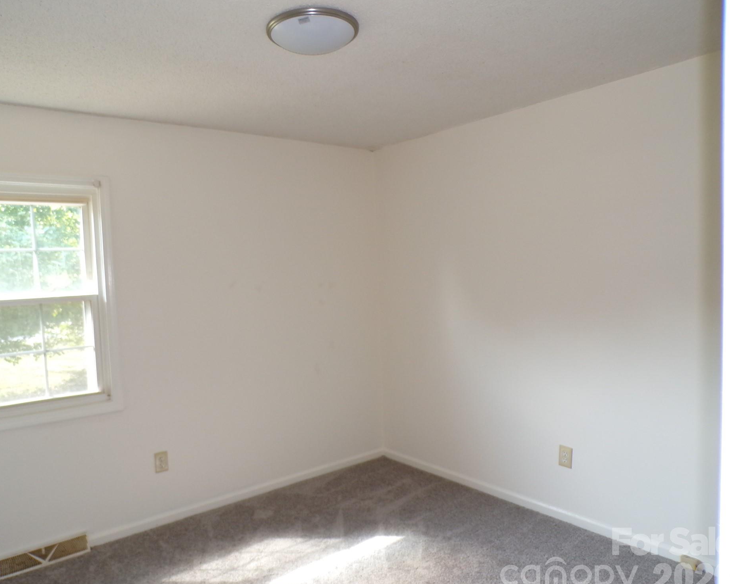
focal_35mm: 26
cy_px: 301
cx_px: 333
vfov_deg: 54.9
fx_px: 562
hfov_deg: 65.9
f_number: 3
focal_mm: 4.3
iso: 200
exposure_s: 1/27
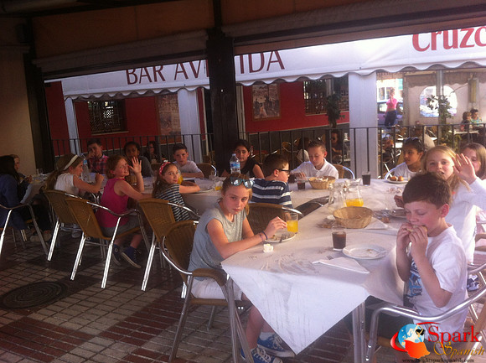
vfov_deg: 40.6
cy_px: 182
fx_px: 491
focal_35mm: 35
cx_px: 243
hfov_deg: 52.7
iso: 125
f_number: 2.8
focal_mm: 3.85
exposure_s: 1/100
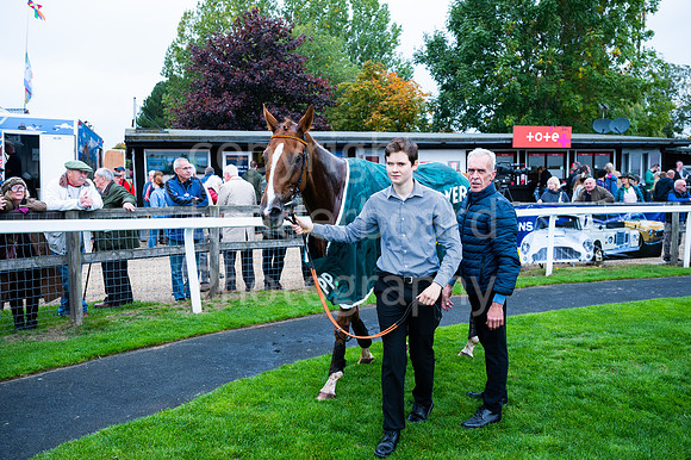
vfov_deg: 41.4
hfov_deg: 59.2
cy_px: 230
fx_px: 608
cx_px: 345
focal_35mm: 32
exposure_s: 1/640
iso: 500
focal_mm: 30
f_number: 4
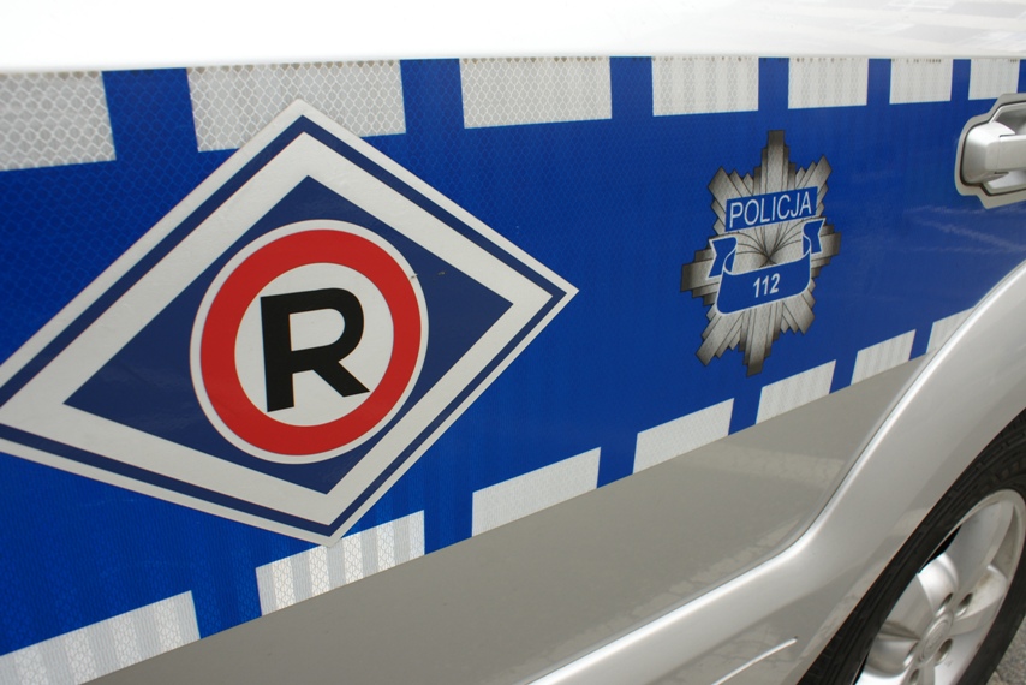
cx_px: 513
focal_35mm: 27
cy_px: 342
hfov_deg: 67.4
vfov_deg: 48.0
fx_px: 770
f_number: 7.1
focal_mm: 18
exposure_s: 1/50
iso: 200
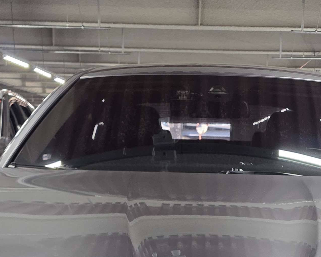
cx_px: 210
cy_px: 357
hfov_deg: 26.6
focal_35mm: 71
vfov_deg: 19.4
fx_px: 675
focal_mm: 6.3
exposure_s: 1/120
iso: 250
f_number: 1.7
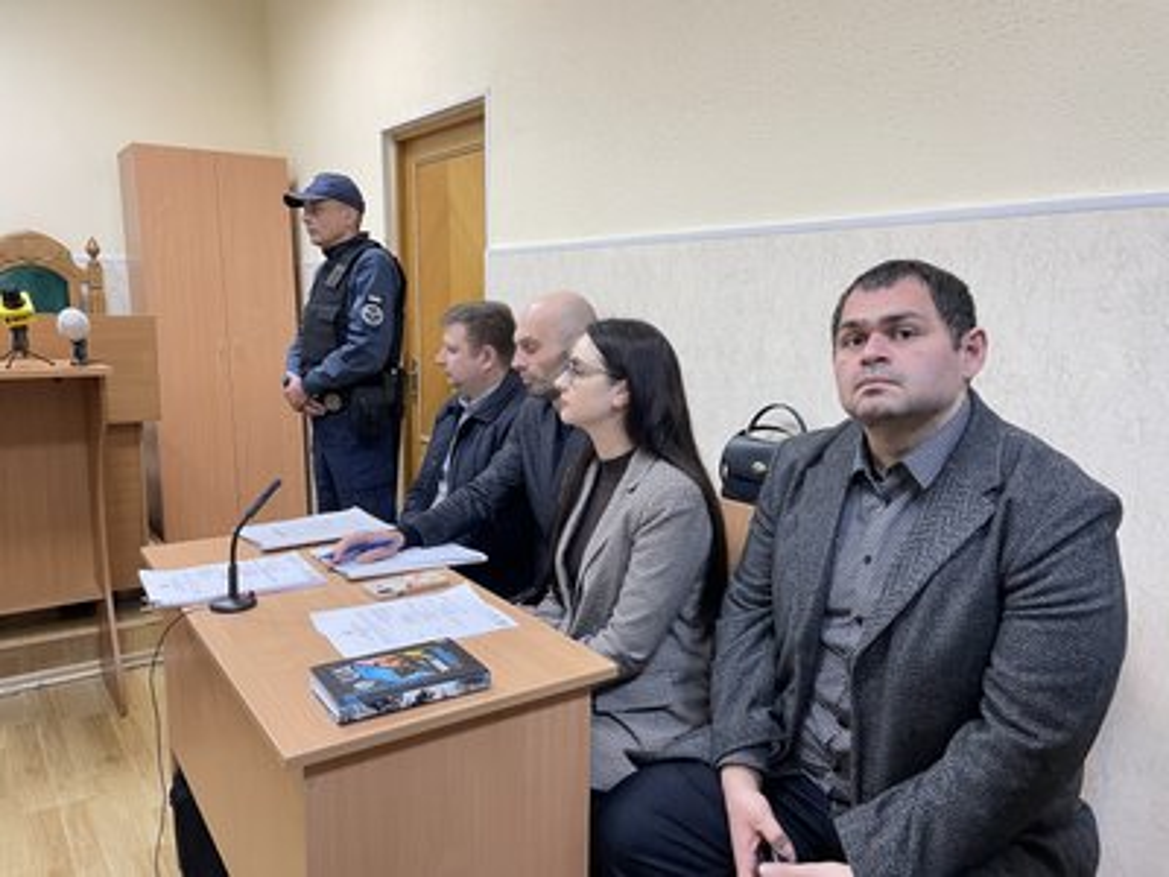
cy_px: 438
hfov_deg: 67.3
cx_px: 584
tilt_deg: -9.3
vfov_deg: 53.1
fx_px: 878
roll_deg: -0.2
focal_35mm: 26
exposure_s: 1/50
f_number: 1.6
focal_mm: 4.2
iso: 200
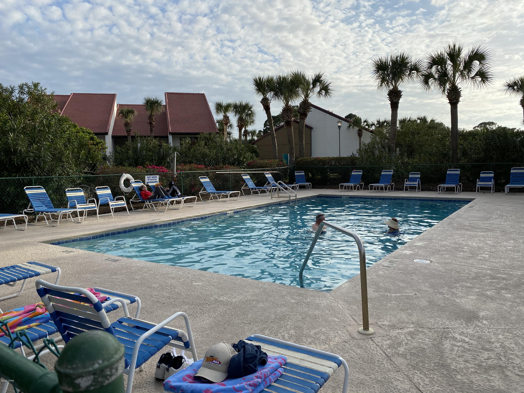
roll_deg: +1.6
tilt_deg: -5.8
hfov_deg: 67.3
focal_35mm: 26
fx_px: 394
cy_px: 196
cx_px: 262
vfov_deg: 53.1
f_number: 1.8
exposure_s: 1/3049
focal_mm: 4.25
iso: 32
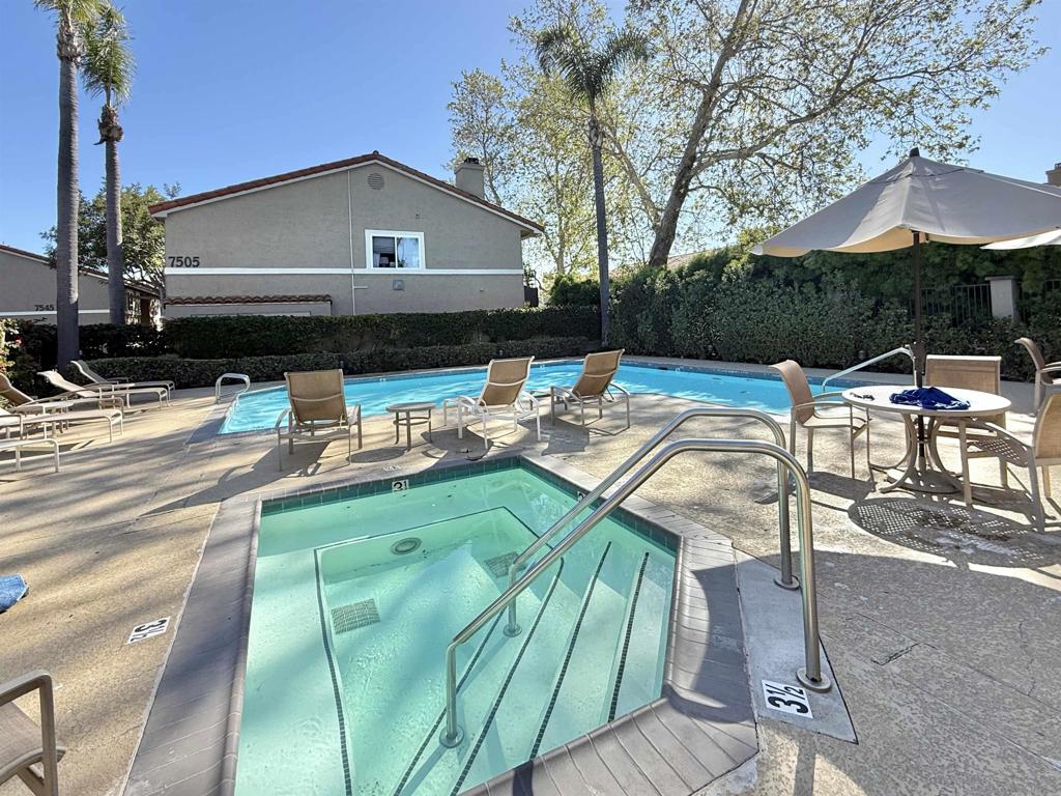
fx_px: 429
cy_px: 398
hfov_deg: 102.1
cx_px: 530
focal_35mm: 14
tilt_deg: -7.8
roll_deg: -1.8
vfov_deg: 85.7
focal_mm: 2.22
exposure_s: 1/864
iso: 50
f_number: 2.2
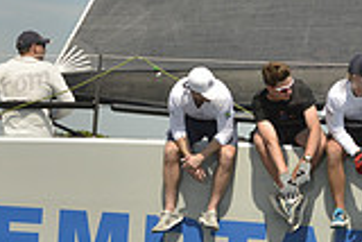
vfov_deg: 3.7
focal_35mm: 369
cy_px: 196
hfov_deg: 5.6
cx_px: 170
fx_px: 3714
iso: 280
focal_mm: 102
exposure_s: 1/1600
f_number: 8
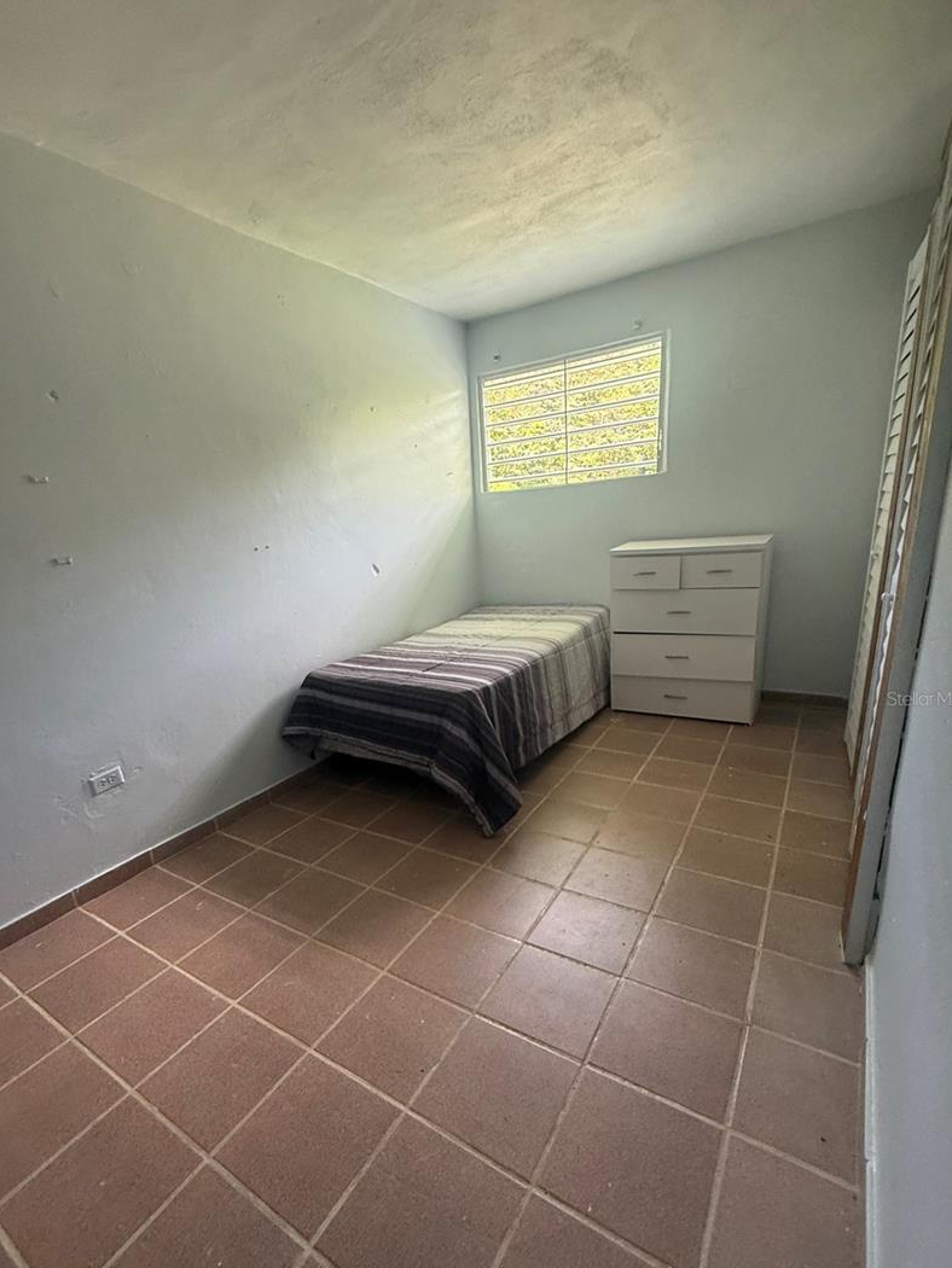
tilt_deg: -18.9
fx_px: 586
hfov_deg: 77.9
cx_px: 429
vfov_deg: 94.2
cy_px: 698
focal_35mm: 16
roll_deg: +2.4
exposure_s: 1/99
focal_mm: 2.22
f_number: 2.2
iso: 250
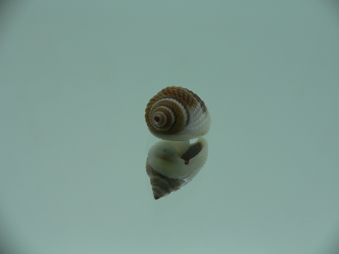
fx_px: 343
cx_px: 170
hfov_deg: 52.6
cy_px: 127
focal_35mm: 35
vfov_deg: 40.7
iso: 80
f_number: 2.8
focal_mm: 4.6
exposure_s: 1/80
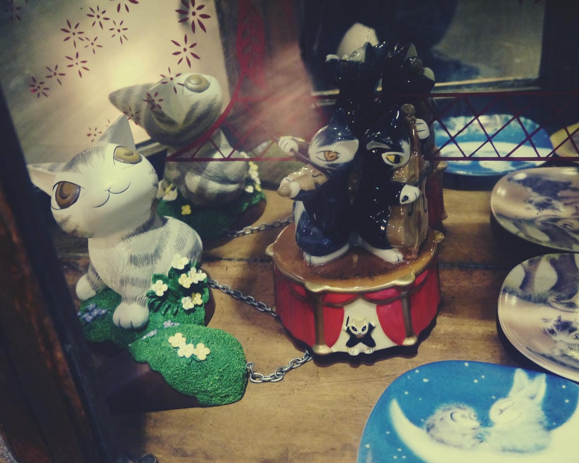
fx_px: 651
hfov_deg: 47.9
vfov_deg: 39.2
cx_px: 307
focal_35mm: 38
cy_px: 233
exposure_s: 1/15
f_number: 4.3
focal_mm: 18
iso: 1600
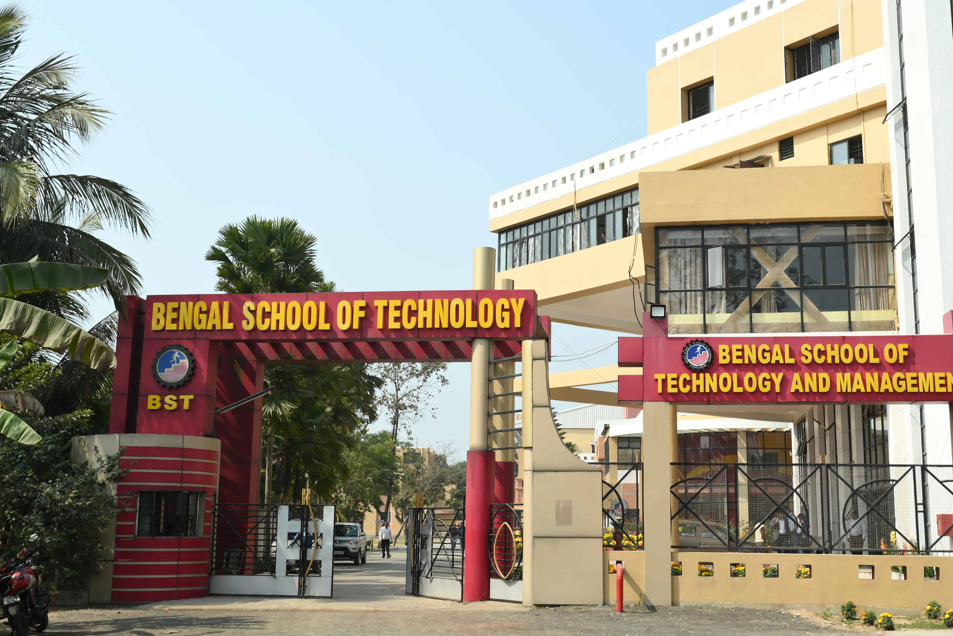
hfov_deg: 46.4
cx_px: 496
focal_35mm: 42
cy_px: 316
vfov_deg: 31.9
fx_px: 1112
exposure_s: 1/200
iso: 125
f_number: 9
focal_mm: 35
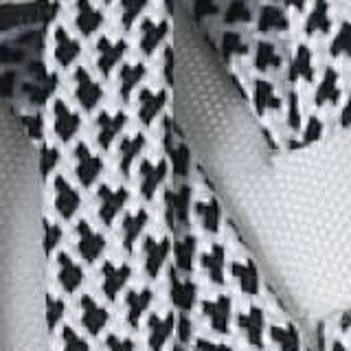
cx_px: 884
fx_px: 4933
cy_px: 154
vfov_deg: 4.1
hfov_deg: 4.0
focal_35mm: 430
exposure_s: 1/80
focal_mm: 50
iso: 160
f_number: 7.1
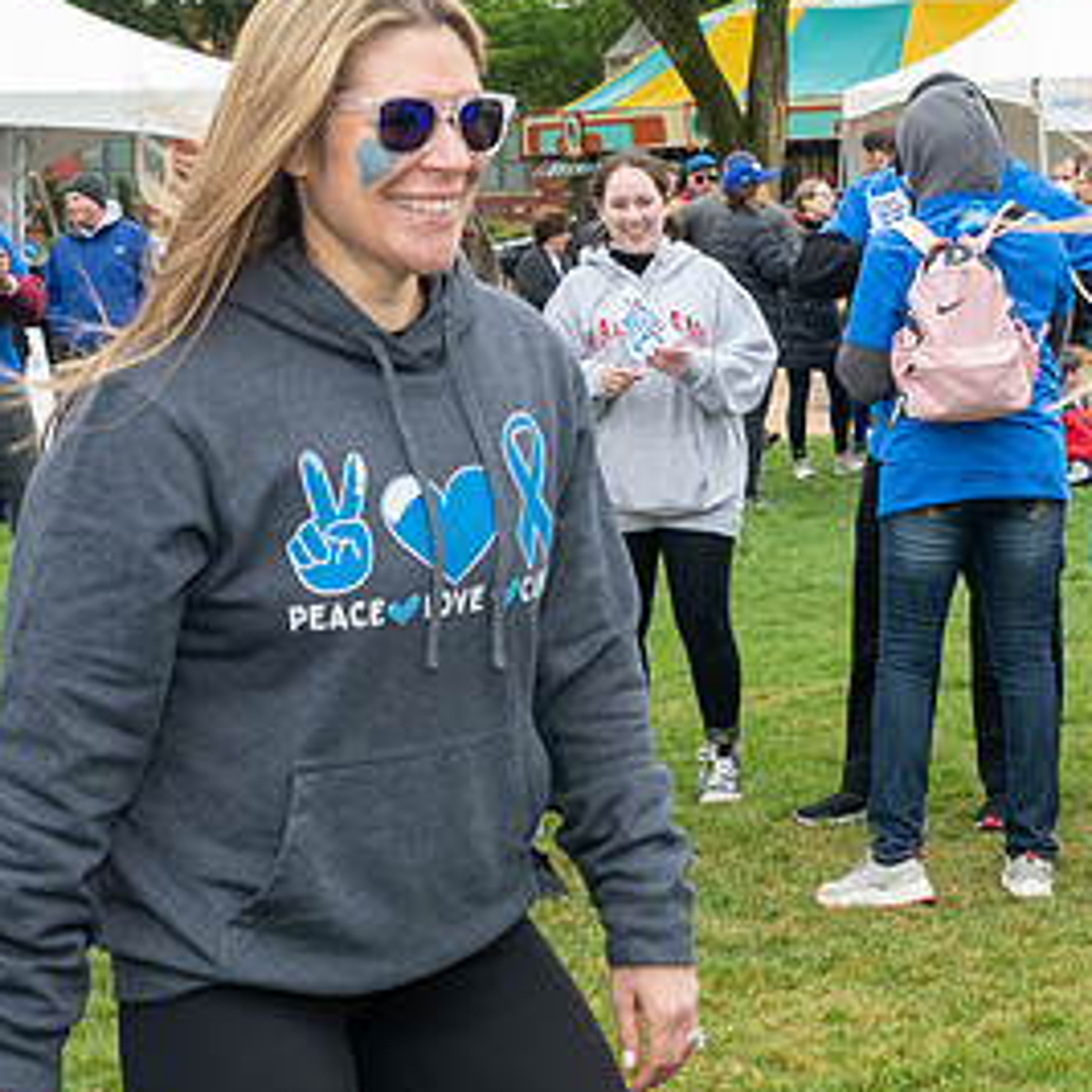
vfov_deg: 16.1
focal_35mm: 108
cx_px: 1080
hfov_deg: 15.8
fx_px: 3855
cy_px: 542
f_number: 6.3
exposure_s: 1/250
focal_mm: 27
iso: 320
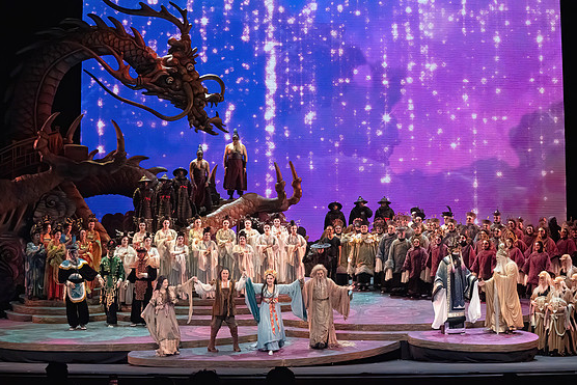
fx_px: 1170
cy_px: 192
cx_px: 291
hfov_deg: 27.7
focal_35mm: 73
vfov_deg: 18.7
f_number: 10
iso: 20000
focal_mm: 70
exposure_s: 1/1000
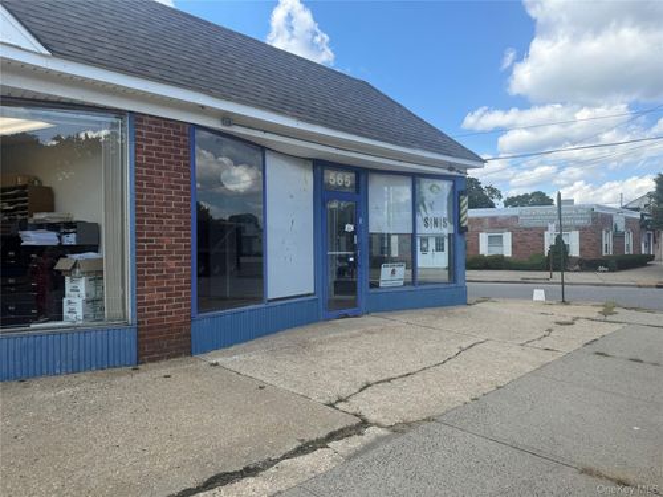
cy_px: 248
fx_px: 460
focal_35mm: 24
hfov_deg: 71.6
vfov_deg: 56.8
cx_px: 332
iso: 80
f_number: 1.78
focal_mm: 6.76
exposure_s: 1/2232
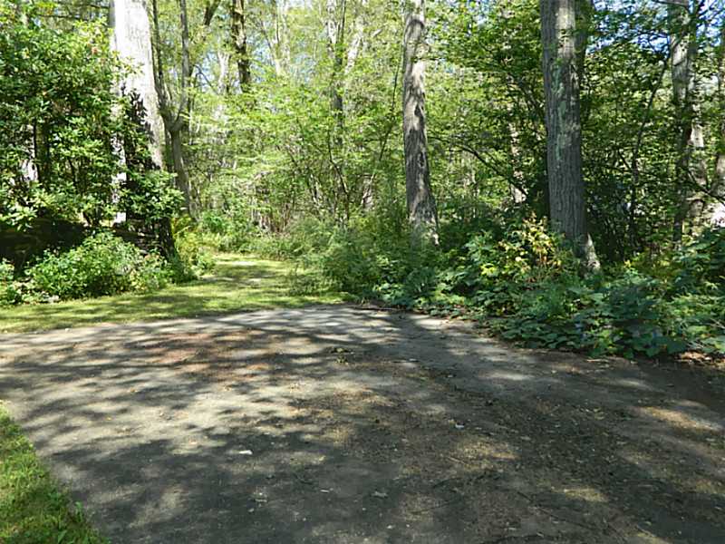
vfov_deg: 40.7
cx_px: 362
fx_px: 733
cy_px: 272
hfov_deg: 52.6
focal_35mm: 35
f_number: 3.3
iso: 80
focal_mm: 6.2
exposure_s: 1/100
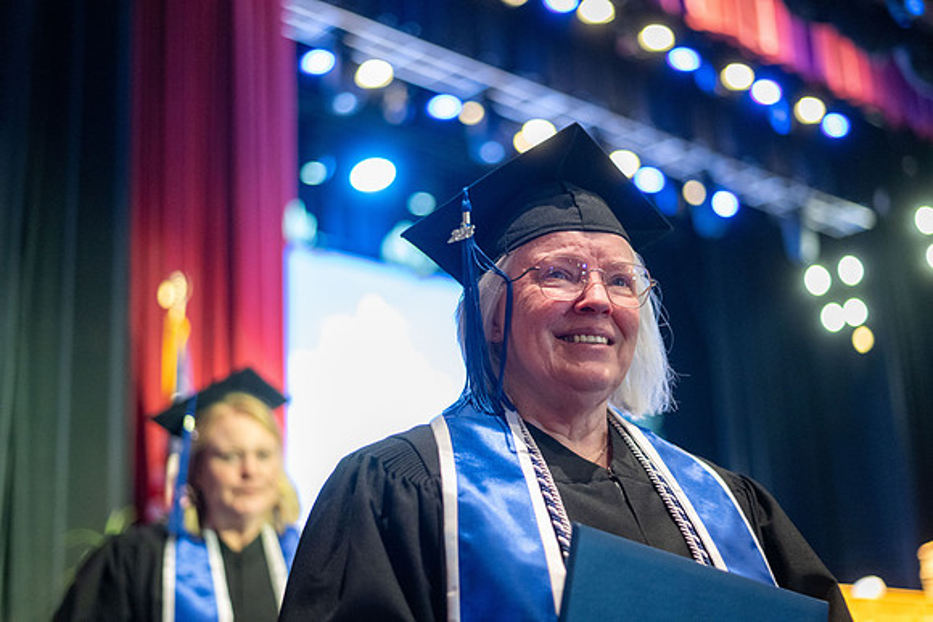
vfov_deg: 27.0
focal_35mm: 50
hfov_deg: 39.6
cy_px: 311
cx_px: 466
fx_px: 1296
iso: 3200
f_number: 1.8
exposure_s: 1/125
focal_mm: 50
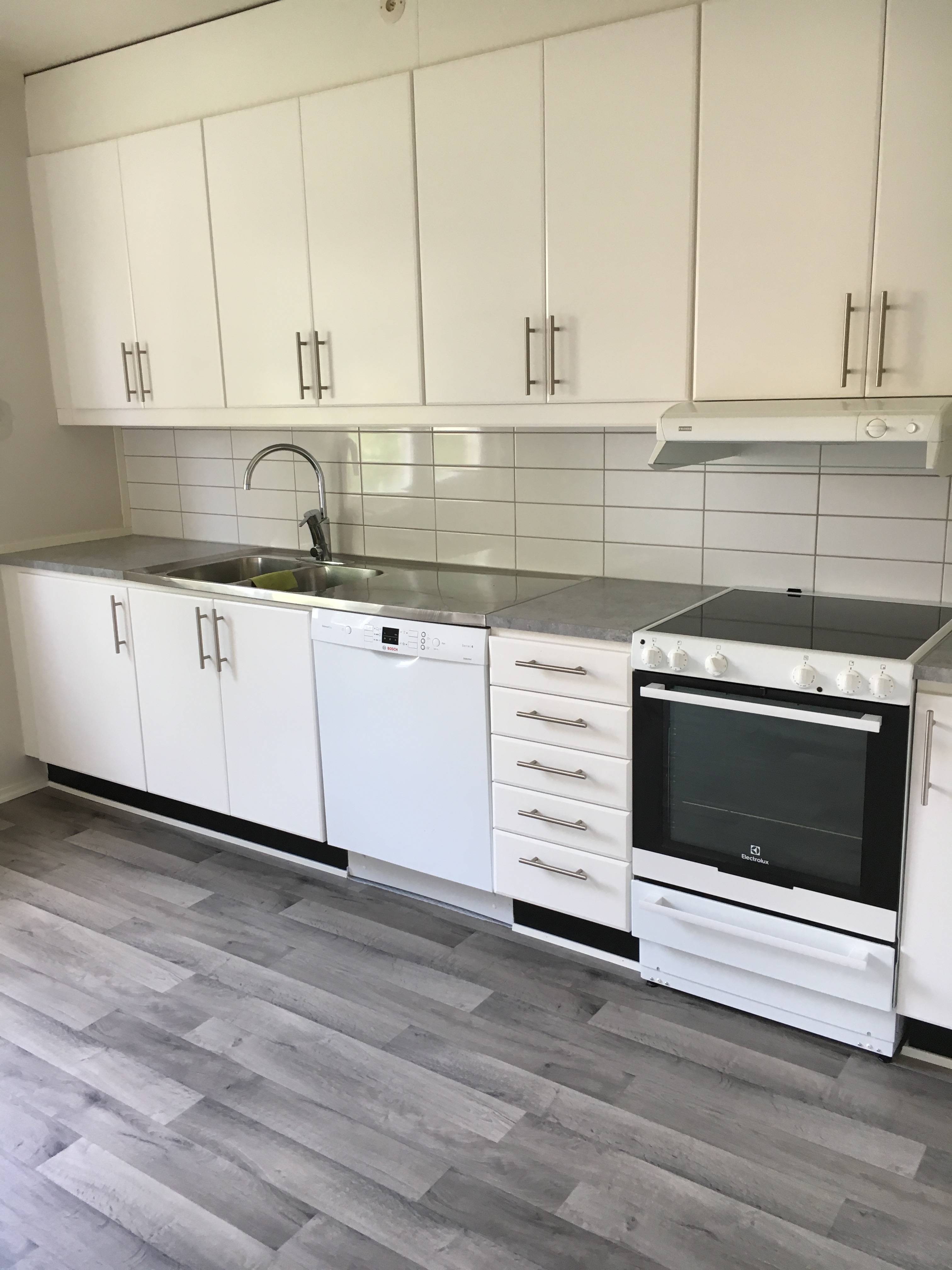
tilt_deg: -14.2
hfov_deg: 48.2
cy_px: 635
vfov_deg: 61.7
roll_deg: +1.8
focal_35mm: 29
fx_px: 1063
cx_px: 476
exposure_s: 1/33
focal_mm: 4.15
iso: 64
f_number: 2.2
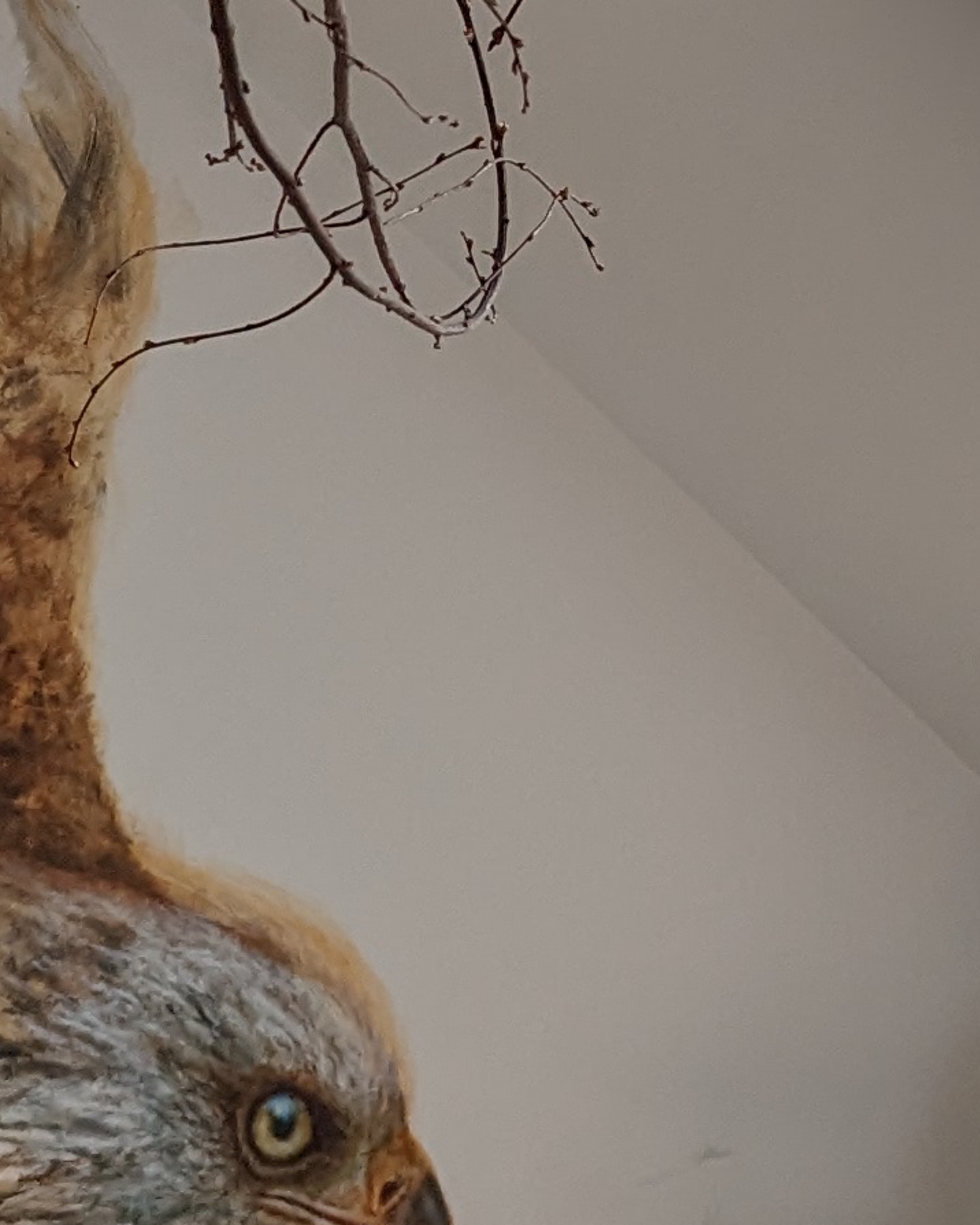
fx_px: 3879
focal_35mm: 107
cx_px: 568
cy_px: 282
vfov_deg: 17.8
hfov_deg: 14.4
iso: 67
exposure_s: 1/348
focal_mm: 6.81
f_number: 1.85
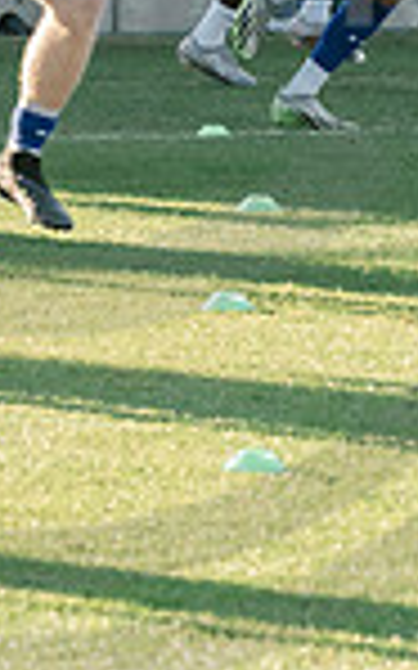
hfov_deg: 2.8
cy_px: -101
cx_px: 13
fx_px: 8684
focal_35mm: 476
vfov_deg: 4.4
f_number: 6.3
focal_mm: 120
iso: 1250
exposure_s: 1/1000
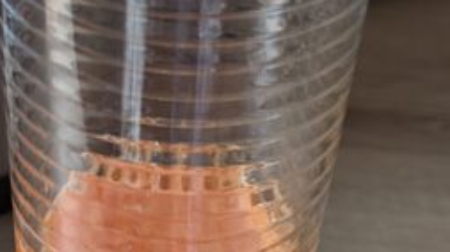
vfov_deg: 11.2
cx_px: 153
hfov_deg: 20.1
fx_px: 1264
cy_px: 313
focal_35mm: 106
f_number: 1.68
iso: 67
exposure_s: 1/146
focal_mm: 6.9
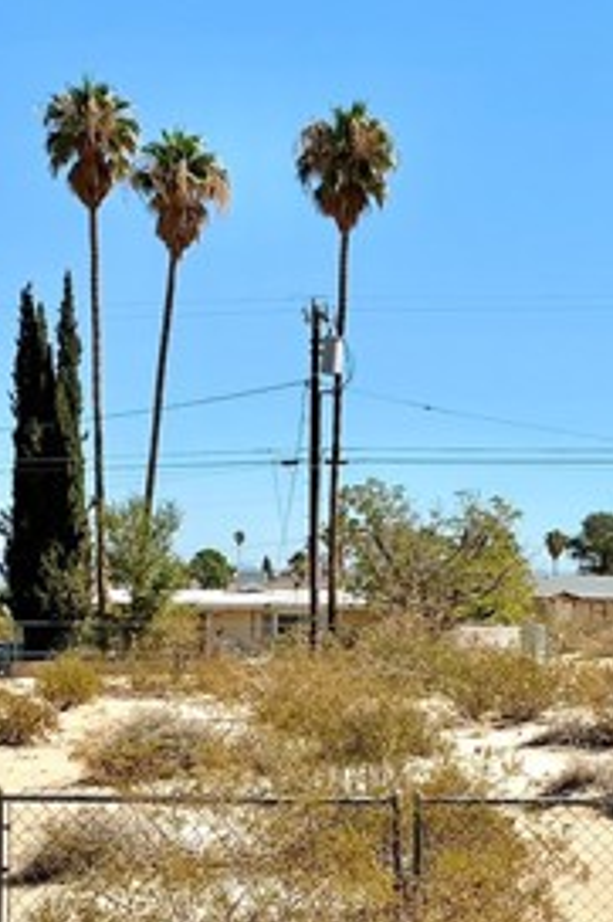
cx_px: 322
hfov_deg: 19.2
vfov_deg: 28.4
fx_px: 1816
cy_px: 569
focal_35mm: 71
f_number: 1.8
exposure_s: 1/3125
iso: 25
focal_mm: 3
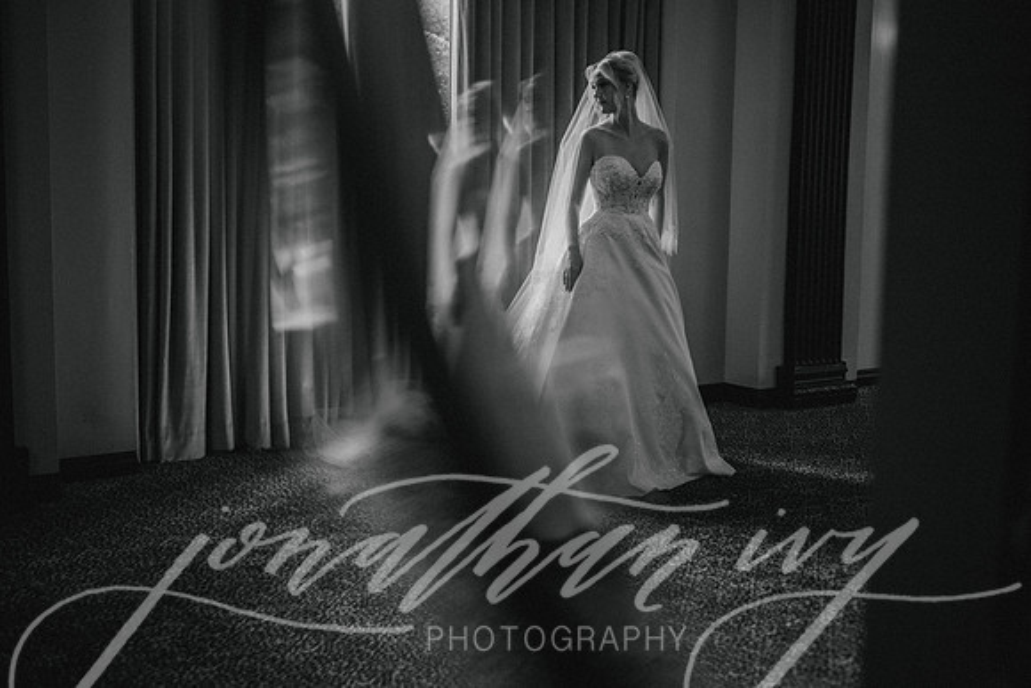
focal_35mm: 50
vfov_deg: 27.0
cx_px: 516
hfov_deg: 39.6
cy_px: 344
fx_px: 1432
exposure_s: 1/40
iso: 64
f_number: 2
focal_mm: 50
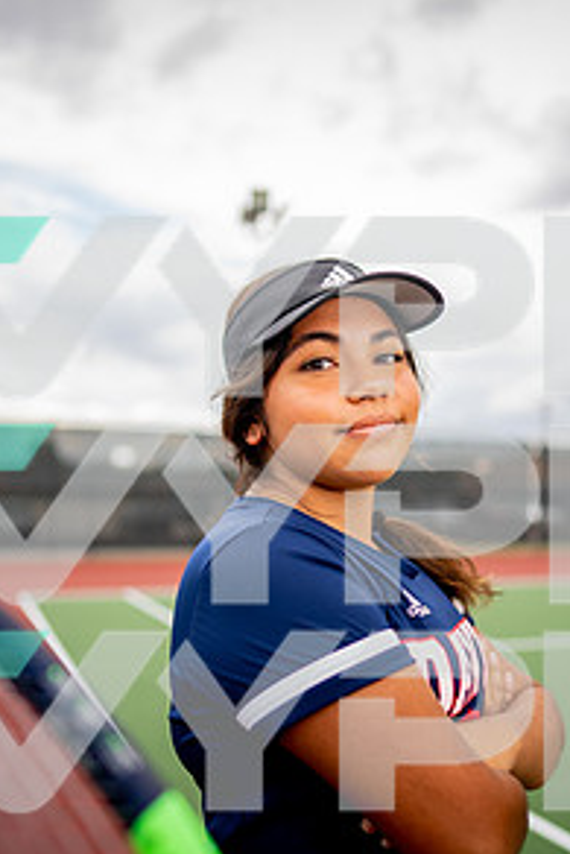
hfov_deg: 36.0
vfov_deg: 51.5
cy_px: 515
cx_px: 311
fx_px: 878
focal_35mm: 37
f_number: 1.4
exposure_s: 1/1250
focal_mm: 24
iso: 50
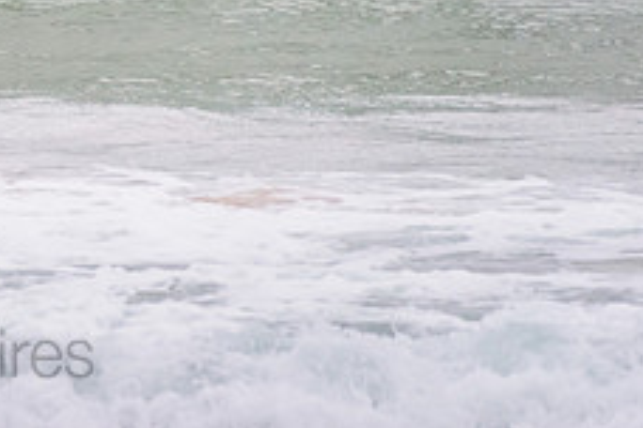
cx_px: -309
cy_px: -179
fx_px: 27879
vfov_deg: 0.9
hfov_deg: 1.3
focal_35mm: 1561
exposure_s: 1/1000
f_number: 5.6
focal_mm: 500
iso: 720
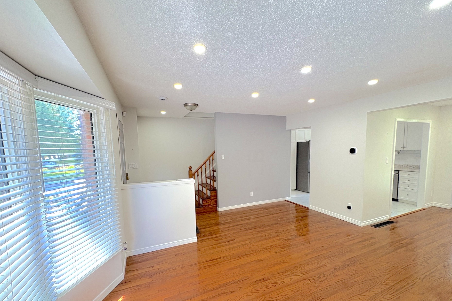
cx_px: 221
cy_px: 167
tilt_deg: -4.7
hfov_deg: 100.4
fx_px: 188
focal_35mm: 15
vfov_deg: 77.1
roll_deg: +2.1
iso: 125
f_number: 2.2
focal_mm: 2.22
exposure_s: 1/99
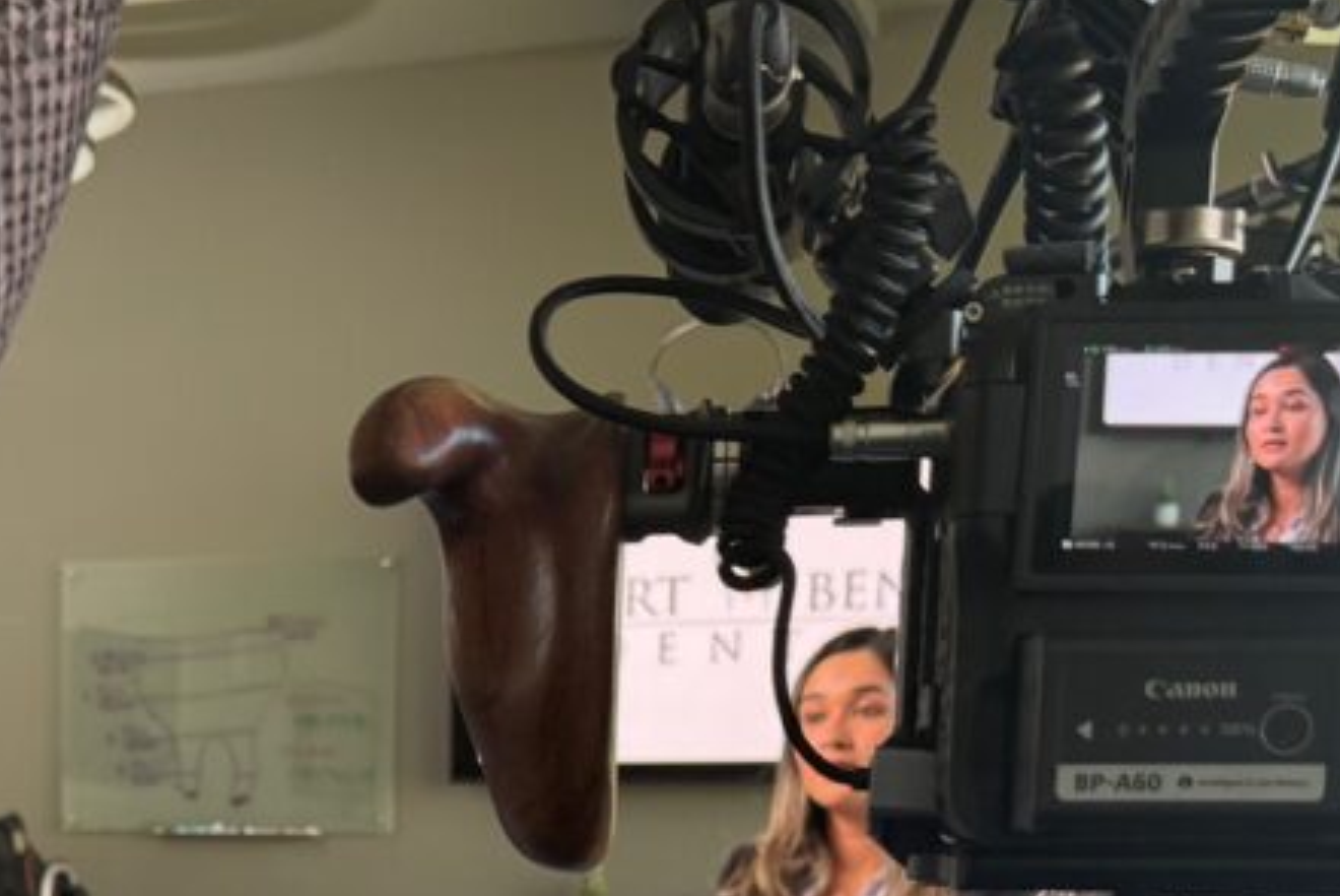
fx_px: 2533
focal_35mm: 68
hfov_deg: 28.7
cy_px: 1207
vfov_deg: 18.5
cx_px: 195
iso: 200
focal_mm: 6.76
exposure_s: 1/66
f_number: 1.78
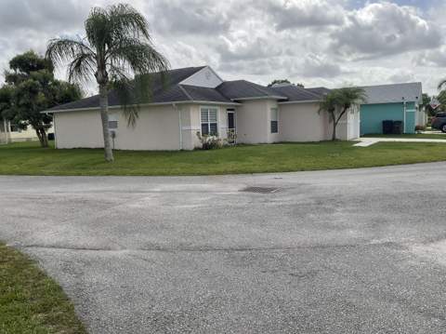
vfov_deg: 48.2
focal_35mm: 29
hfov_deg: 61.7
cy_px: 167
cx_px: 223
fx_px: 373
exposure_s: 1/2667
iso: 16
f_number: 1.8
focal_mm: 3
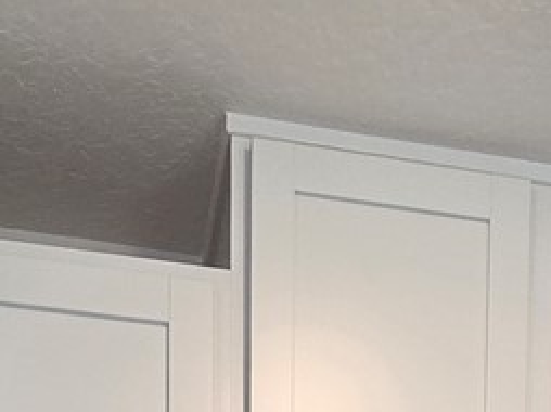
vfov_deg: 11.7
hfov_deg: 23.6
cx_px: 417
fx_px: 1304
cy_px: 1175
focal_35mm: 82
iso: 200
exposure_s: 1/120
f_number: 2.2
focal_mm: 2.2
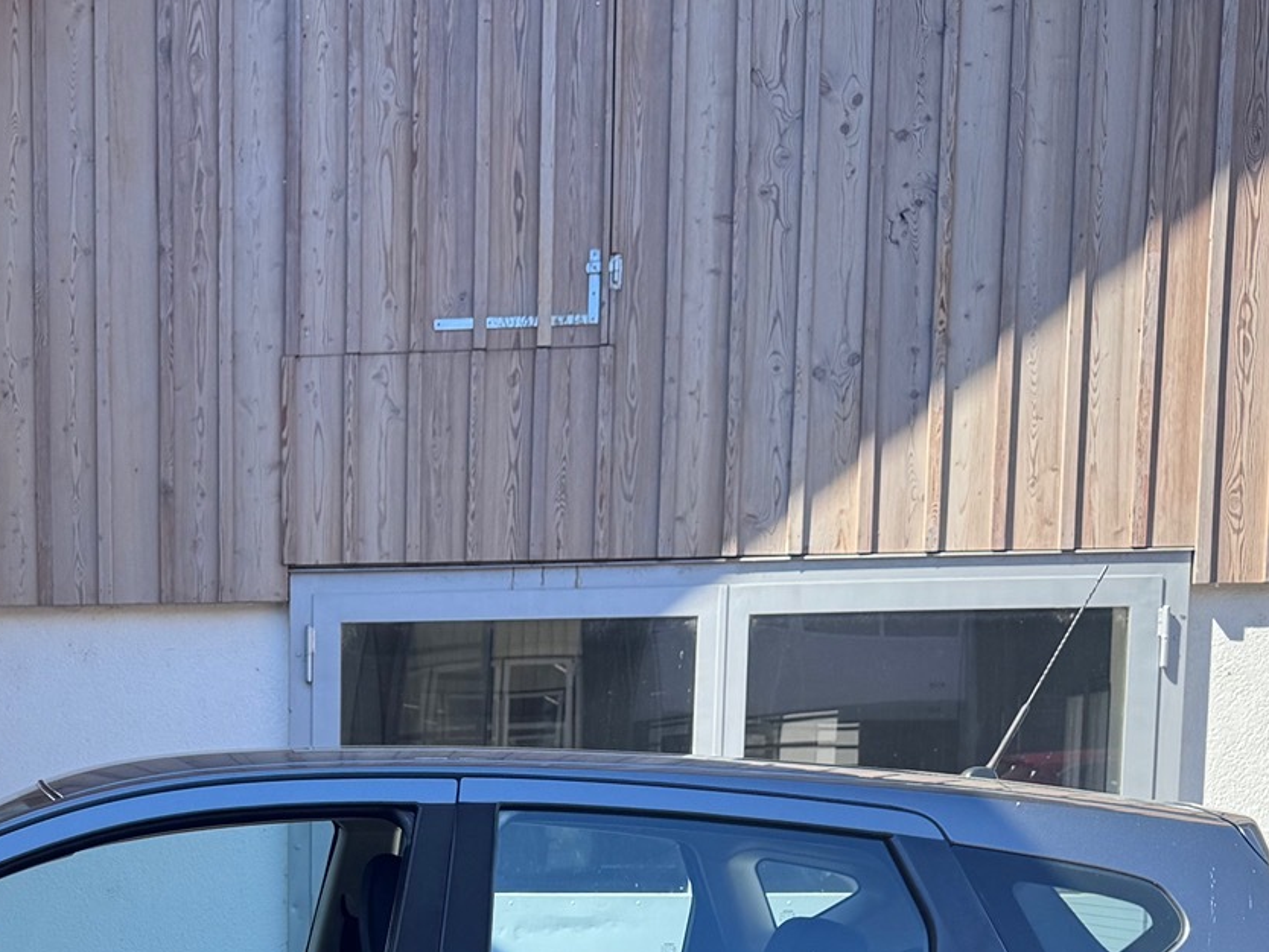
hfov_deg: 32.0
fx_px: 2127
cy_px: 1052
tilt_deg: -6.7
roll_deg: +0.4
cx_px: 198
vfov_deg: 23.6
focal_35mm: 58
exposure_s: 1/1026
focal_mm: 6.76
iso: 80
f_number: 1.78
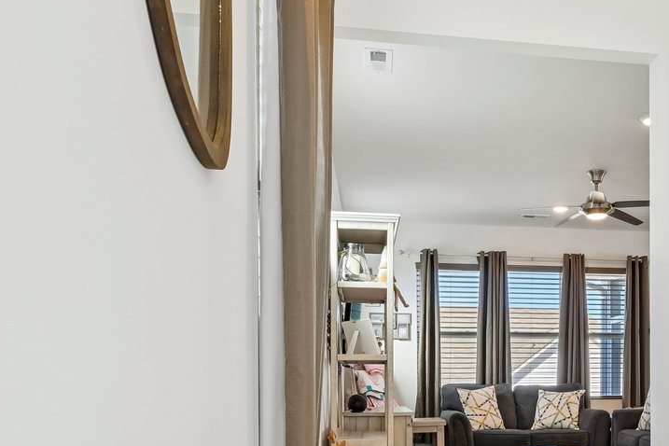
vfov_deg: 32.0
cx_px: 529
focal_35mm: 40
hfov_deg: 46.1
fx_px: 743
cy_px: 390
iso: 100
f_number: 8
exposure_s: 1/50
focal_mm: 14
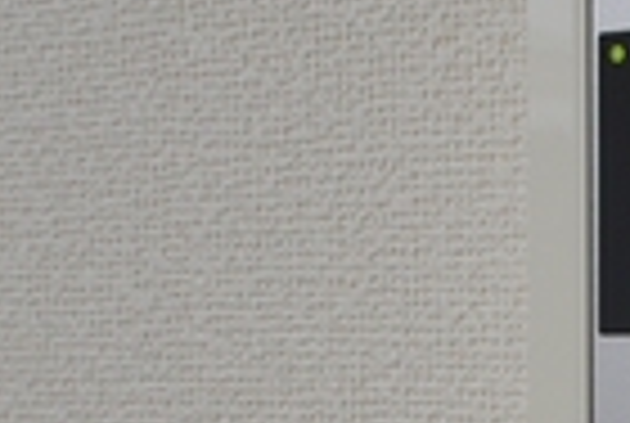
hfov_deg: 17.4
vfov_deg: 14.8
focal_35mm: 89
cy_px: 515
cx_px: 1202
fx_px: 1566
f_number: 5
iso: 100
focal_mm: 13
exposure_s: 1/5
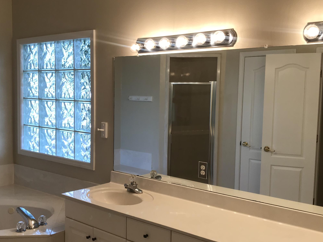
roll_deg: -1.4
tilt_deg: -6.2
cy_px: 127
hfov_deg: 44.7
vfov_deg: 34.3
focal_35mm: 42
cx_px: 142
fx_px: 392
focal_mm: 3.99
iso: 25
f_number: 1.8
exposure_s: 1/40
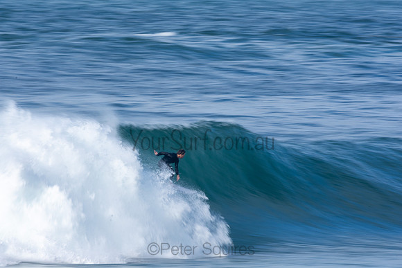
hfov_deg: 2.7
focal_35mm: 750
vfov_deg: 1.8
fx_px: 8377
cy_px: 134
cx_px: 201
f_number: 22
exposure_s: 1/30
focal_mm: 500
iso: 100
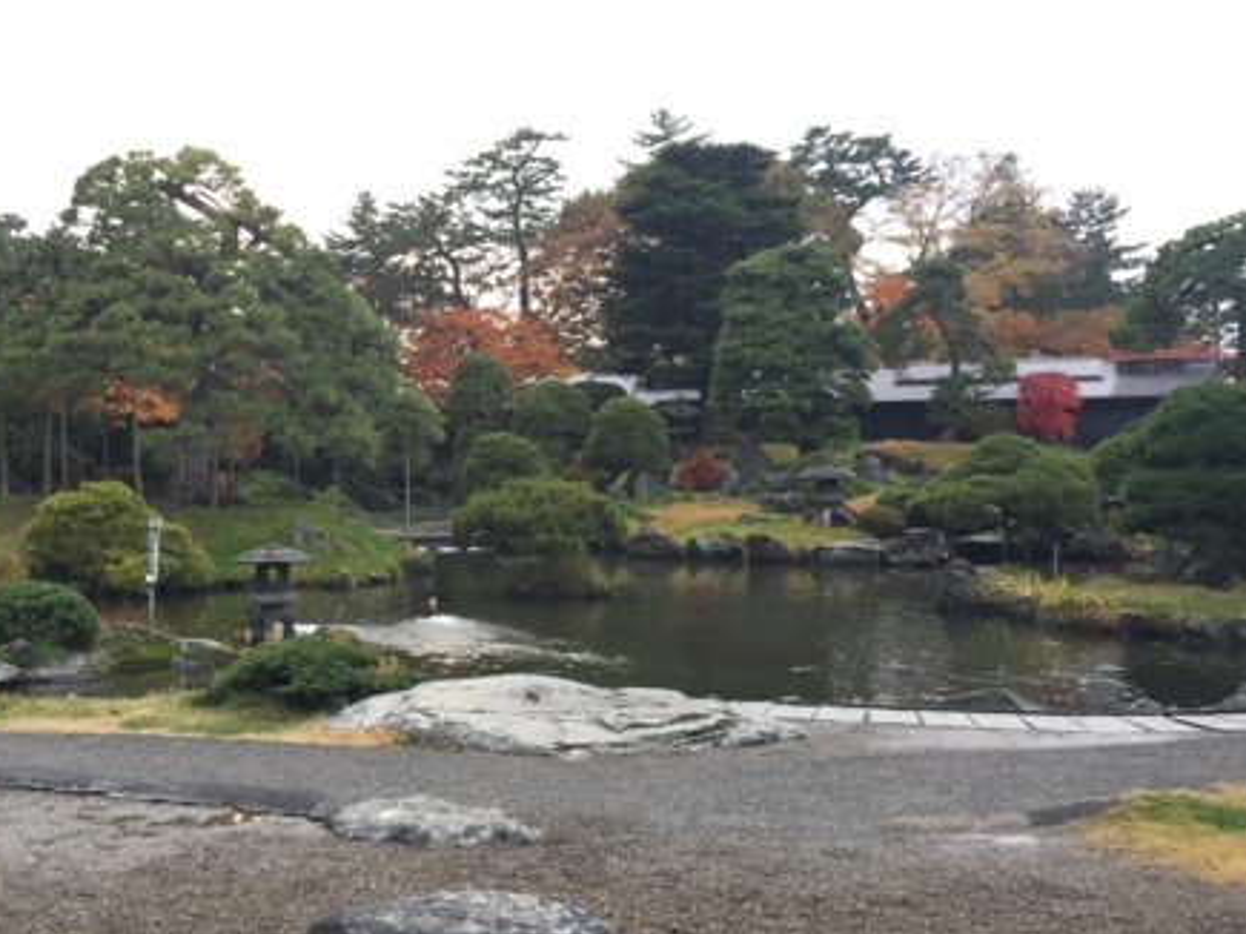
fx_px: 1439
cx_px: 501
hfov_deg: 46.6
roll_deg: +0.6
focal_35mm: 40
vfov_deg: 35.8
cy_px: 370
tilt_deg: +1.6
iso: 32
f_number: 2.2
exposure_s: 1/40
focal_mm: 4.15
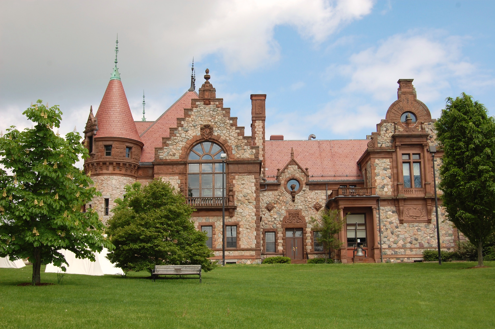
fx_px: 639
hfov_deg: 42.4
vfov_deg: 28.9
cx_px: 248
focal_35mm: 46
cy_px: 164
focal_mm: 31
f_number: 9
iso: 200
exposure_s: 1/320
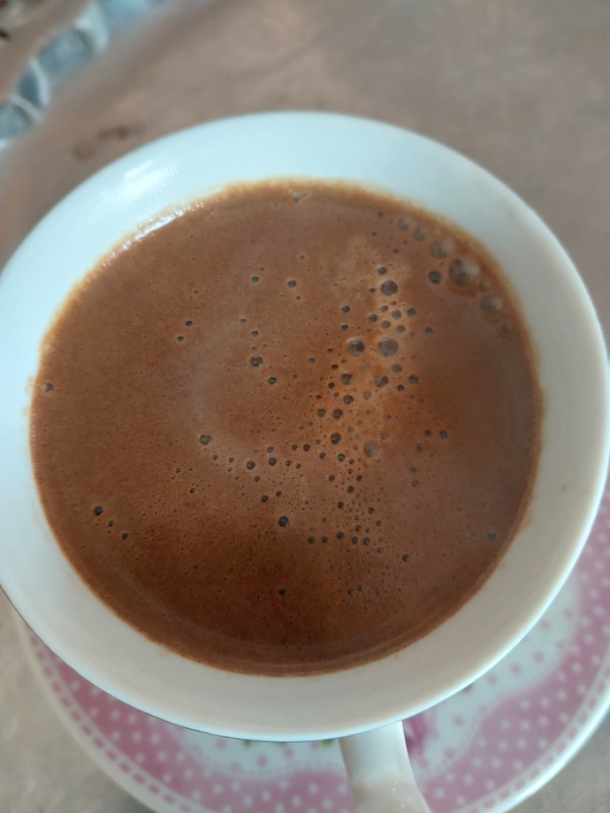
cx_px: 305
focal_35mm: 30
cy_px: 406
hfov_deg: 46.8
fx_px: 705
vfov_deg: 60.0
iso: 160
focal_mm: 4.6
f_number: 1.8
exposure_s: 1/50
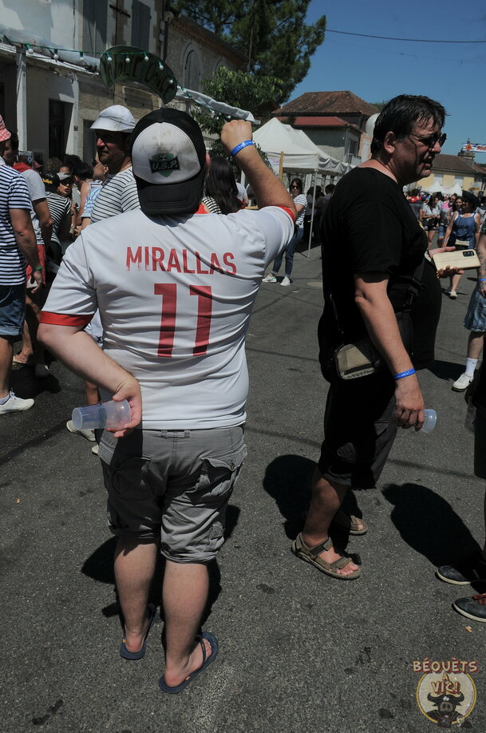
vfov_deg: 62.0
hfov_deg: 43.5
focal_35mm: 30
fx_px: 610
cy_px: 366
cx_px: 243
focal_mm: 20
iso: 200
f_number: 13
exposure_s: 1/640
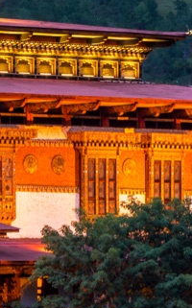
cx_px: -607
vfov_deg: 5.7
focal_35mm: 366
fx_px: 3071
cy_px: 420
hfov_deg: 3.4
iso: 400
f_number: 8
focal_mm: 48
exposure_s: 1/2.5
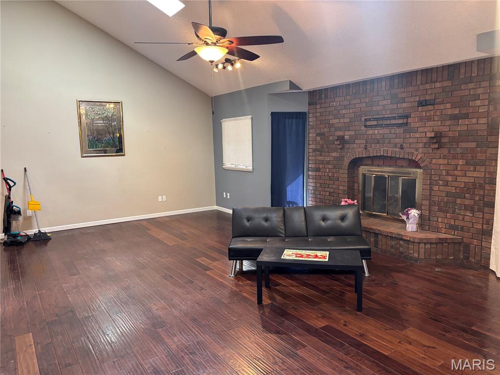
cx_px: 250
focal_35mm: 26
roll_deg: +1.5
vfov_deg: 53.1
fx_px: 376
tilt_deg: -8.3
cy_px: 188
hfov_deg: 67.3
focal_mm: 5.96
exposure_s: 1/60
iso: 200
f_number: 1.6
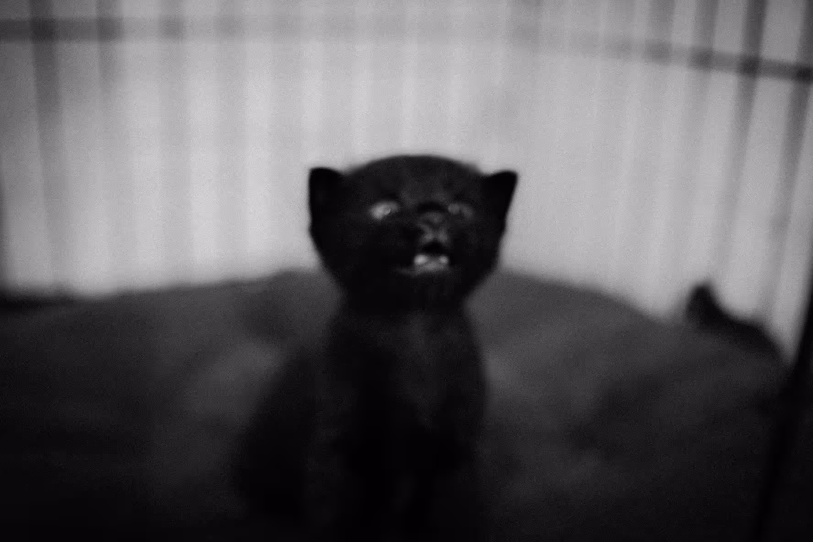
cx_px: 406
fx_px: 790
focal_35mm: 35
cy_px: 271
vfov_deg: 37.9
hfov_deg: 54.4
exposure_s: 1/30
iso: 1250
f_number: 1.4
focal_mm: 23
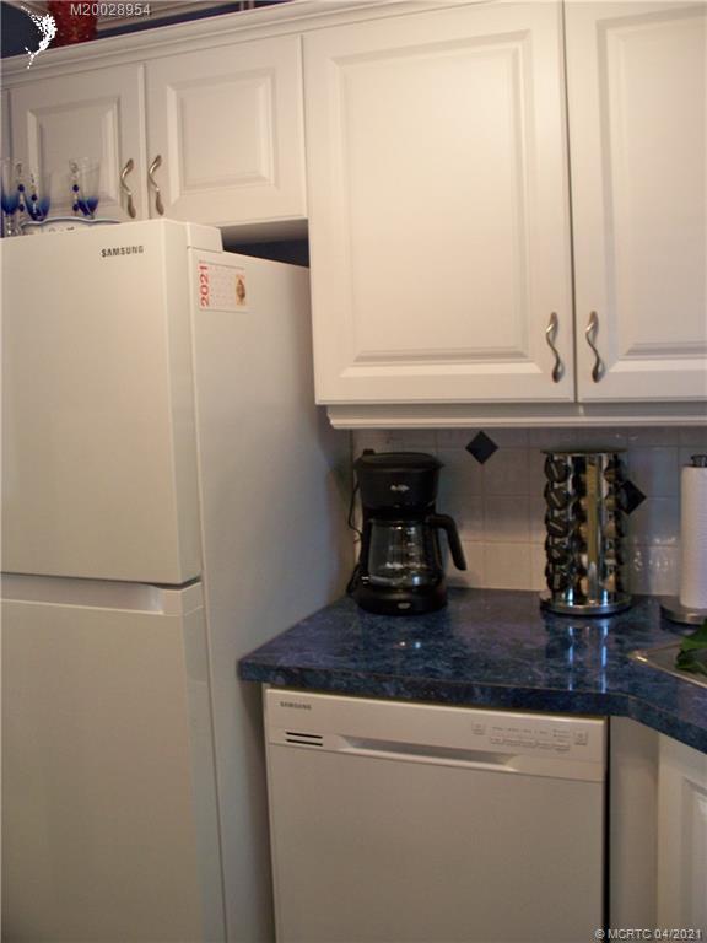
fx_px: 953
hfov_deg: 40.7
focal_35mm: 35
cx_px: 354
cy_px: 472
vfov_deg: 52.6
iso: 160
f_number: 2.8
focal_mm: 7.54
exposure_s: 1/30
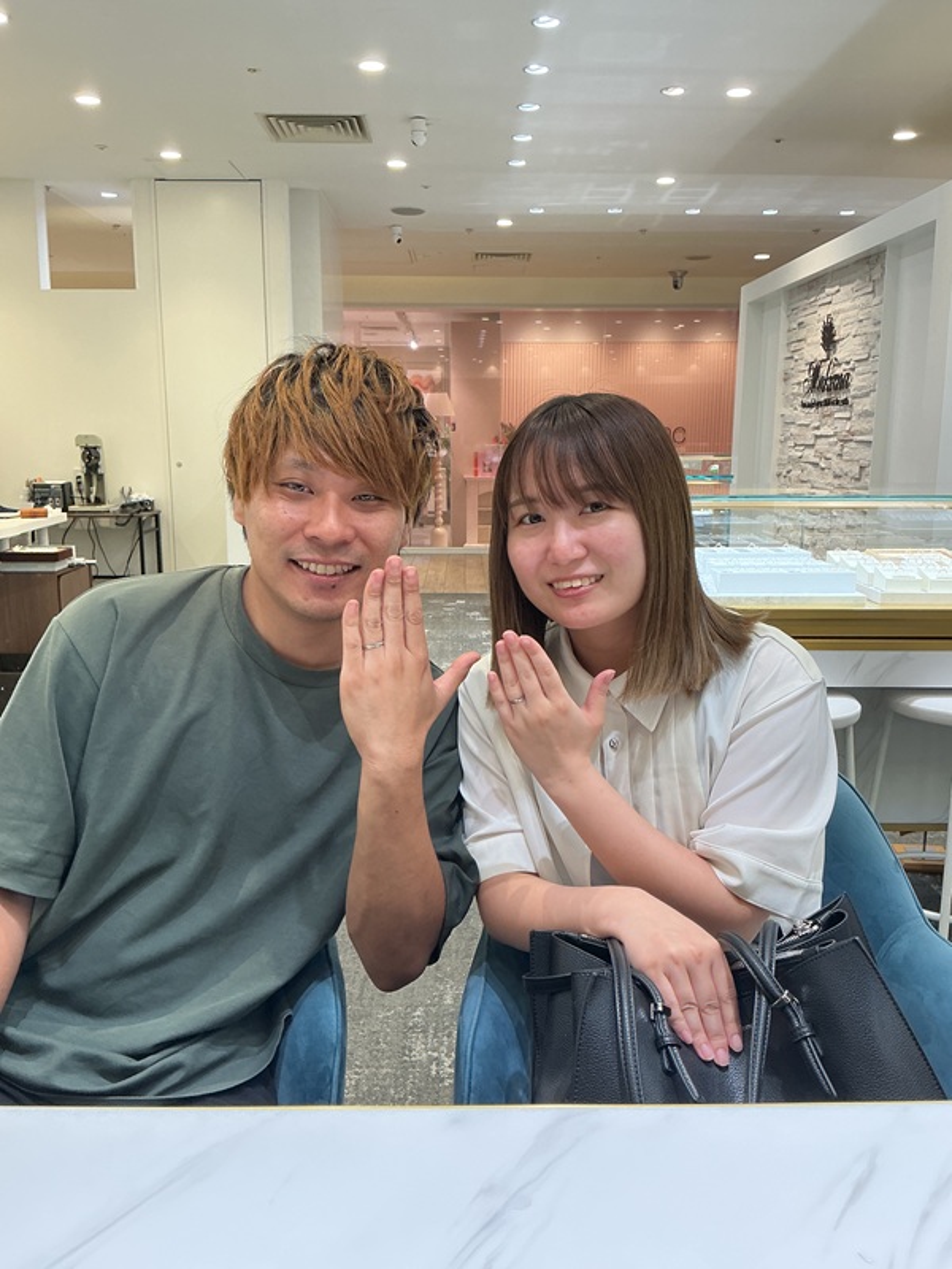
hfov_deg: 48.2
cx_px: 476
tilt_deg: -11.8
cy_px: 634
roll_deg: -0.5
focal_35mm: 29
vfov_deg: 61.7
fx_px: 1063
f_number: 1.8
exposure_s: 1/120
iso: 64
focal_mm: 3
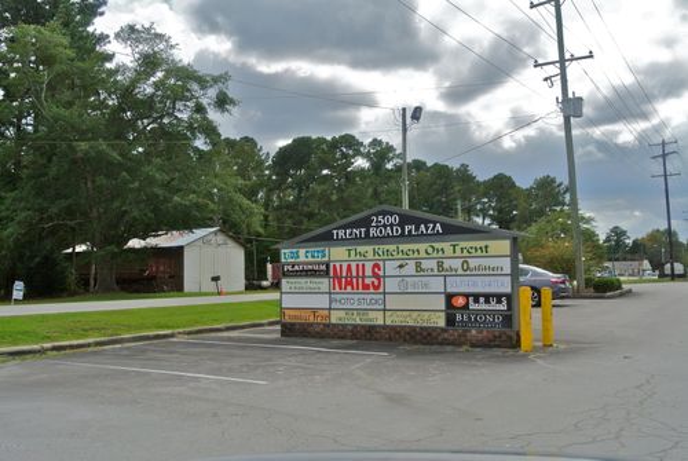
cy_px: 230
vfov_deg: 38.0
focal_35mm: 35
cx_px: 344
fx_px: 670
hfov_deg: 54.4
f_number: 5.6
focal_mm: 13
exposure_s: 1/1600
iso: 400
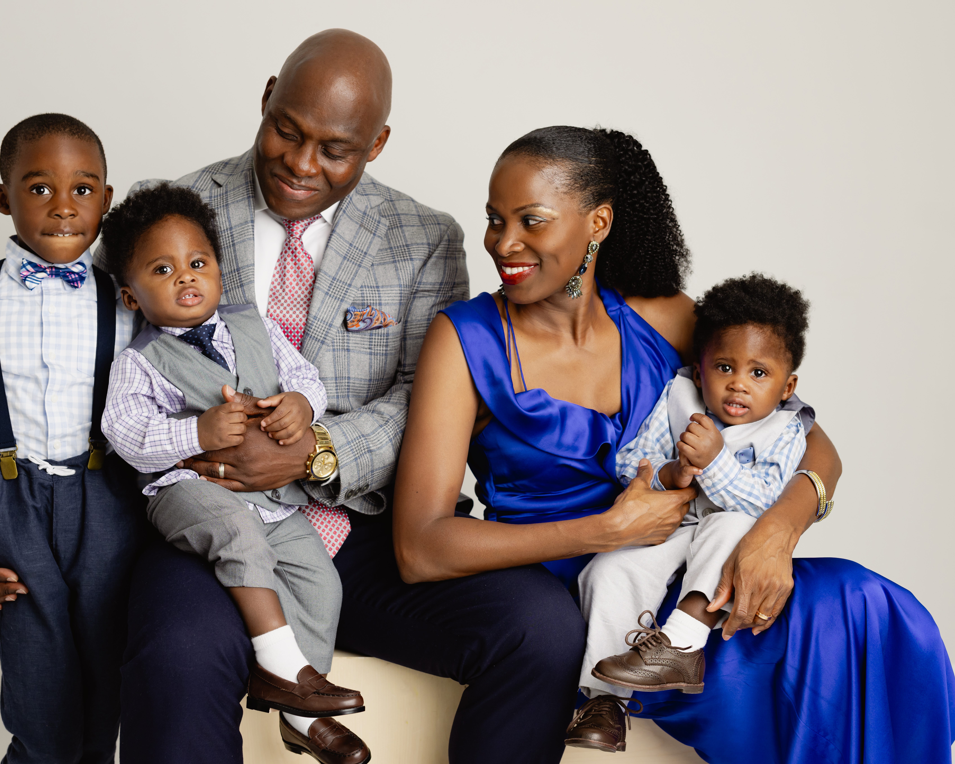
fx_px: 1611
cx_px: 430
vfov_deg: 26.7
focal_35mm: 57
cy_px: 379
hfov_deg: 33.0
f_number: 3.5
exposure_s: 1/125
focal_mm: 50
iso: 250
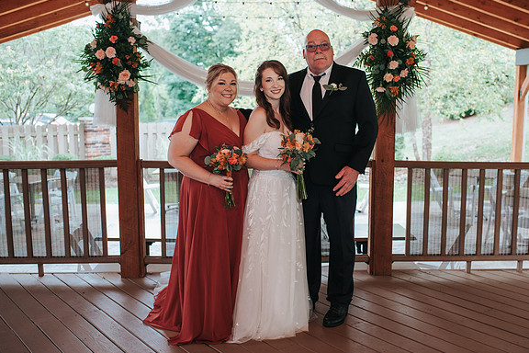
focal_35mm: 40
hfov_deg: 48.4
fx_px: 588
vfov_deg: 33.4
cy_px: 174
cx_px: 292
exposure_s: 1/200
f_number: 3.2
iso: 220
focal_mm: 35
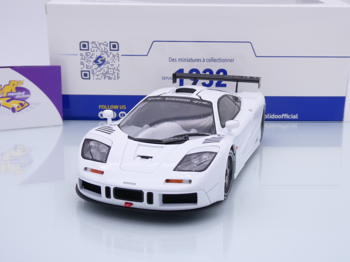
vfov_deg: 28.6
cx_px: 169
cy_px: 121
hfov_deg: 37.5
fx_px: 516
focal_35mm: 51
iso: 80
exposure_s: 1/250
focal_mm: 8.4
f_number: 4
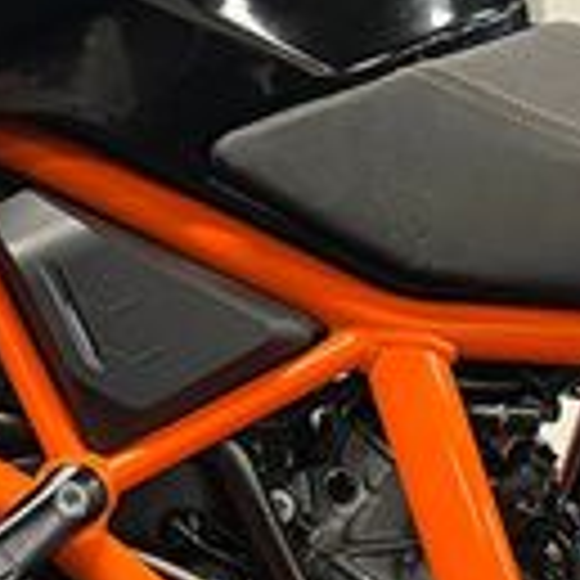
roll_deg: +1.0
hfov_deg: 15.3
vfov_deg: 15.2
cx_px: 324
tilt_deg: -2.8
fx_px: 2161
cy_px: 490
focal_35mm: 114
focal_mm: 5.1
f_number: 1.6
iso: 250
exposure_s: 1/50
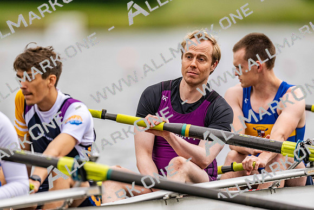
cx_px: 157
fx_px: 5234
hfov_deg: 3.4
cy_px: 105
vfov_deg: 2.3
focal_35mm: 600
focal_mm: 600
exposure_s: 1/2500
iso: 1000
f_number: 4
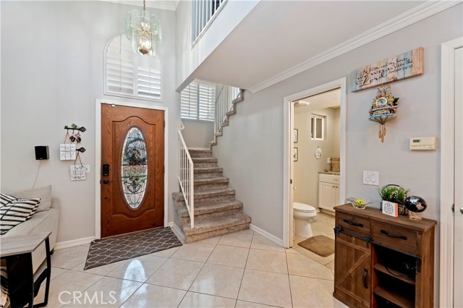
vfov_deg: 81.1
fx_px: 180
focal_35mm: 14
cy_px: 154
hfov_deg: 104.3
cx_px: 232
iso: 500
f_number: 10
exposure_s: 1/3
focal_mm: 14
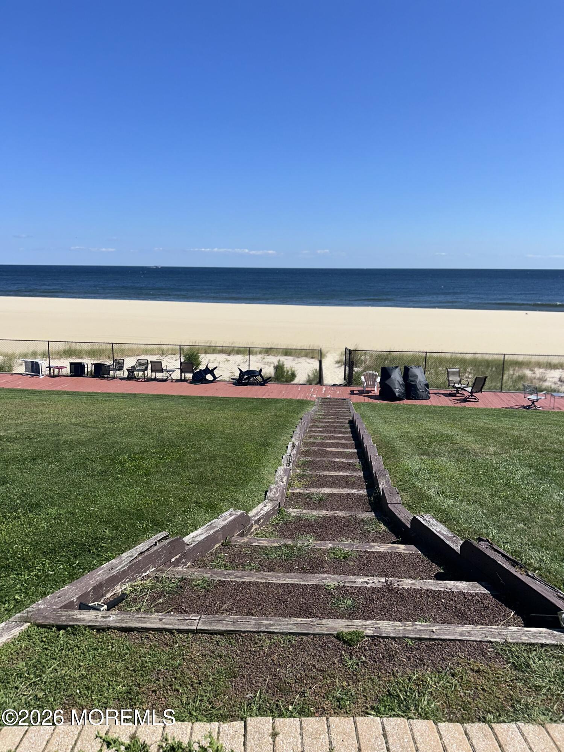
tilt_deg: -11.3
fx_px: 565
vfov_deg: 67.3
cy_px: 376
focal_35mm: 26
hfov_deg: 53.1
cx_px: 282
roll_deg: -1.7
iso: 32
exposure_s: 1/8696
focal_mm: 5.7
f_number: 1.5
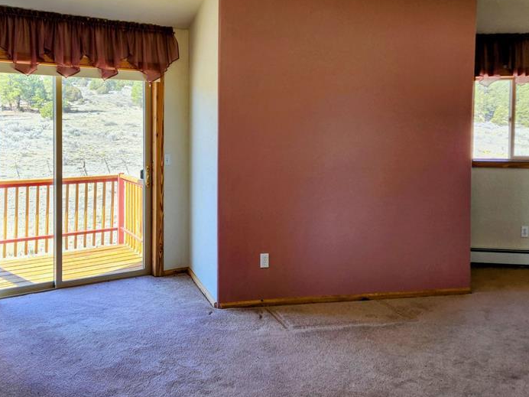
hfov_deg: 53.2
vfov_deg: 41.5
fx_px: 520
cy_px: 147
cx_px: 190
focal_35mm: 34
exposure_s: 1/180
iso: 64
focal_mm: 5.4
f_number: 1.8
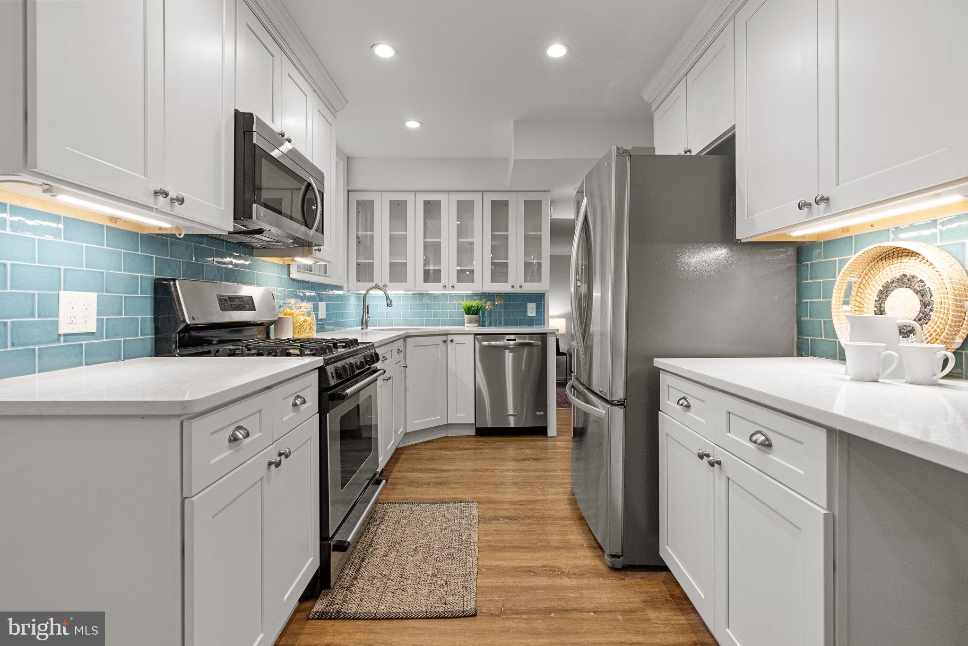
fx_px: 430
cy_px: 323
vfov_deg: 73.8
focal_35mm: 16
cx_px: 484
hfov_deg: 96.7
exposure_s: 1/25
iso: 3200
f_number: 8
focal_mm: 16
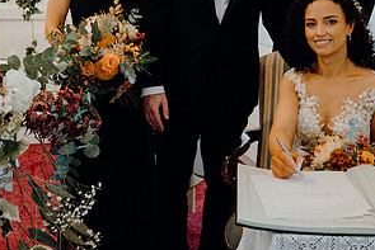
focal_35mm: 55
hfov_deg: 36.2
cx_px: 214
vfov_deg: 24.0
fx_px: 573
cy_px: 25
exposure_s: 1/160
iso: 1250
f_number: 3.5
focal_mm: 28
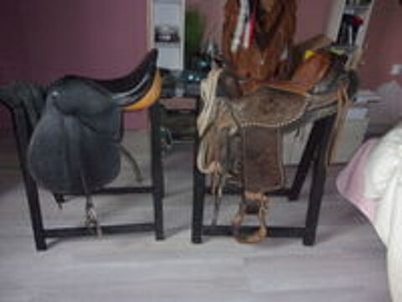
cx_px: 201
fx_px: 325
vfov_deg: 49.7
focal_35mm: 28
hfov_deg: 63.4
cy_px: 151
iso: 400
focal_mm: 5.1
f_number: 3.9
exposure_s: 1/34
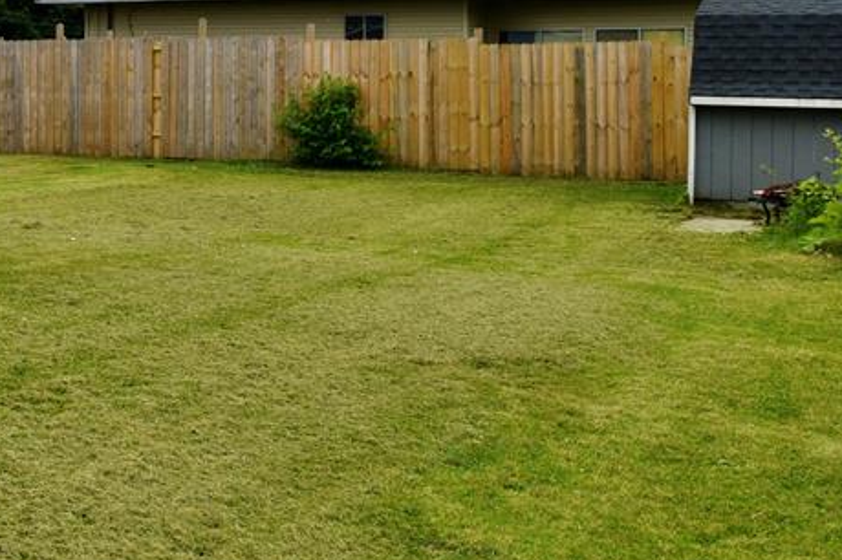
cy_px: 95
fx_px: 1639
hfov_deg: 27.2
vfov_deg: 19.2
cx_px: 7
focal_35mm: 70
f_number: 10
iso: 200
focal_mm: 21
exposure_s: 1/400
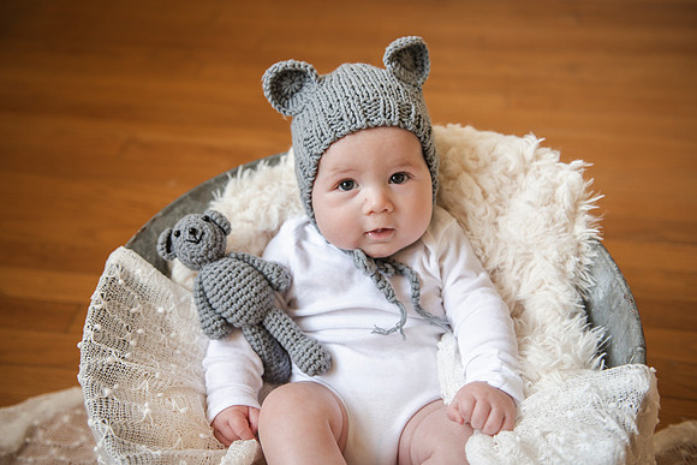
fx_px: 747
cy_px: 229
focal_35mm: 39
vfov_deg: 34.6
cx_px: 343
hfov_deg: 50.0
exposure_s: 1/160
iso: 800
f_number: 3.2
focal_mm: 38
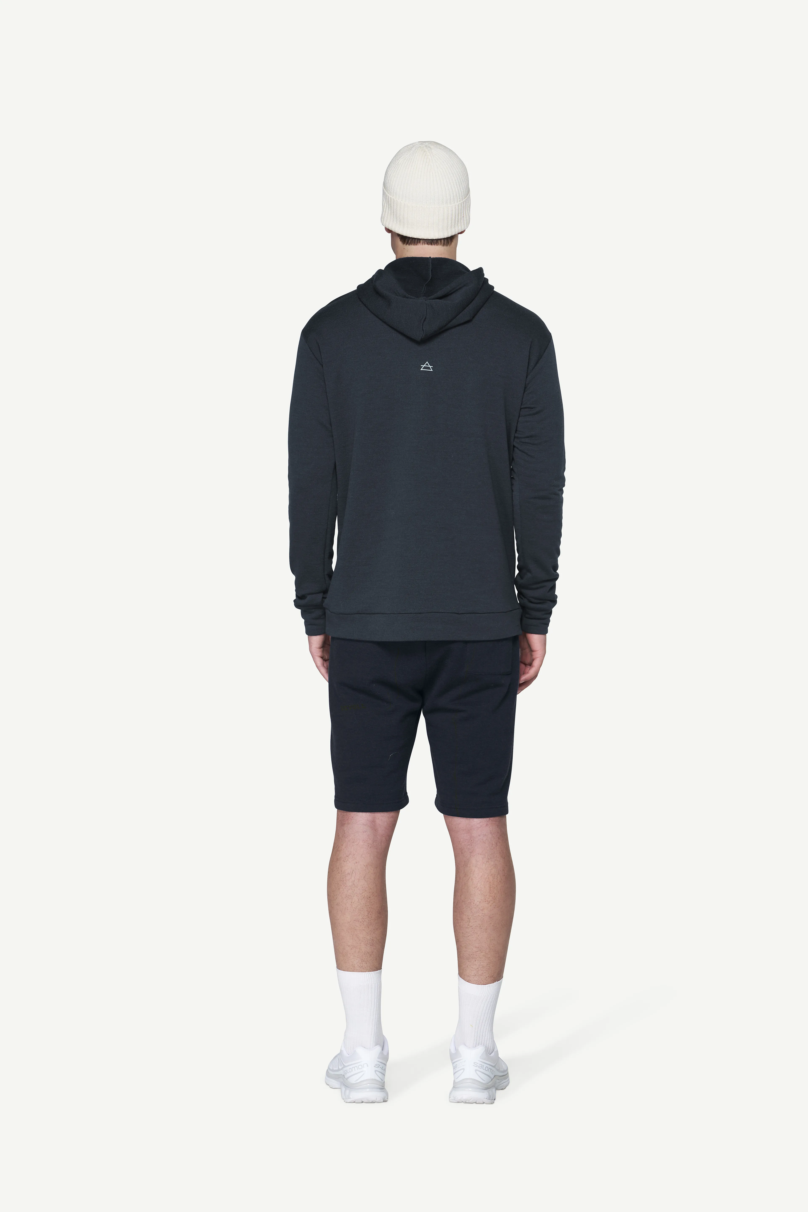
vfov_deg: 28.8
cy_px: 606
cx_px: 404
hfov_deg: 19.5
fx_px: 2356
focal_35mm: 70
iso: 100
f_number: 5.6
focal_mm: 70
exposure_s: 1/50
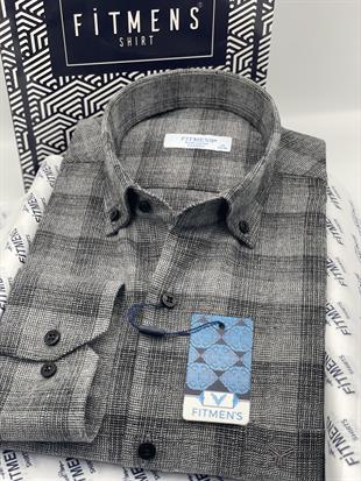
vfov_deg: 36.8
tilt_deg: -38.4
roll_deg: +0.5
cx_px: 180
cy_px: 240
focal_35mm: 52
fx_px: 723
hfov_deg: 28.0
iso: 50
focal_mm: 6
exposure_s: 1/100
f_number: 2
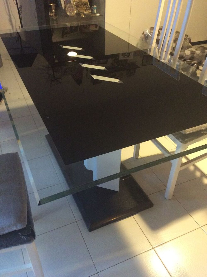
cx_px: 104
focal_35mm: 32
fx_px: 256
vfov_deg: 56.9
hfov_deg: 44.1
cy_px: 138
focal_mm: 3.3
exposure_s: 1/20
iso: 320
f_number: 2.4
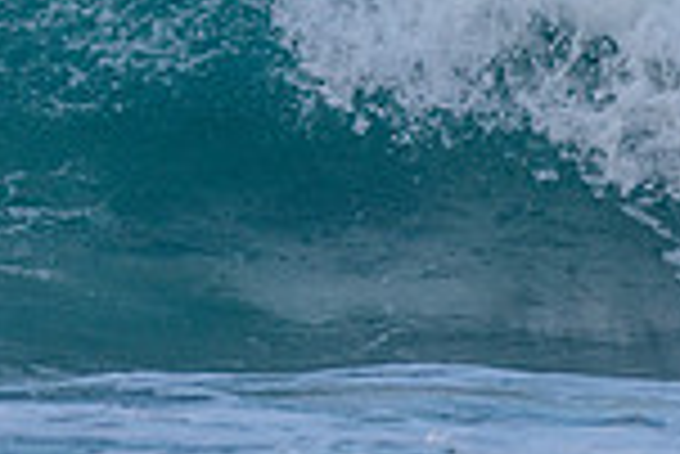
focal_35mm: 2360
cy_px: -241
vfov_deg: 0.6
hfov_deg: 0.9
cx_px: -252
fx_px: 44620
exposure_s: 1/1250
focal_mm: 500
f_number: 5.6
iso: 280
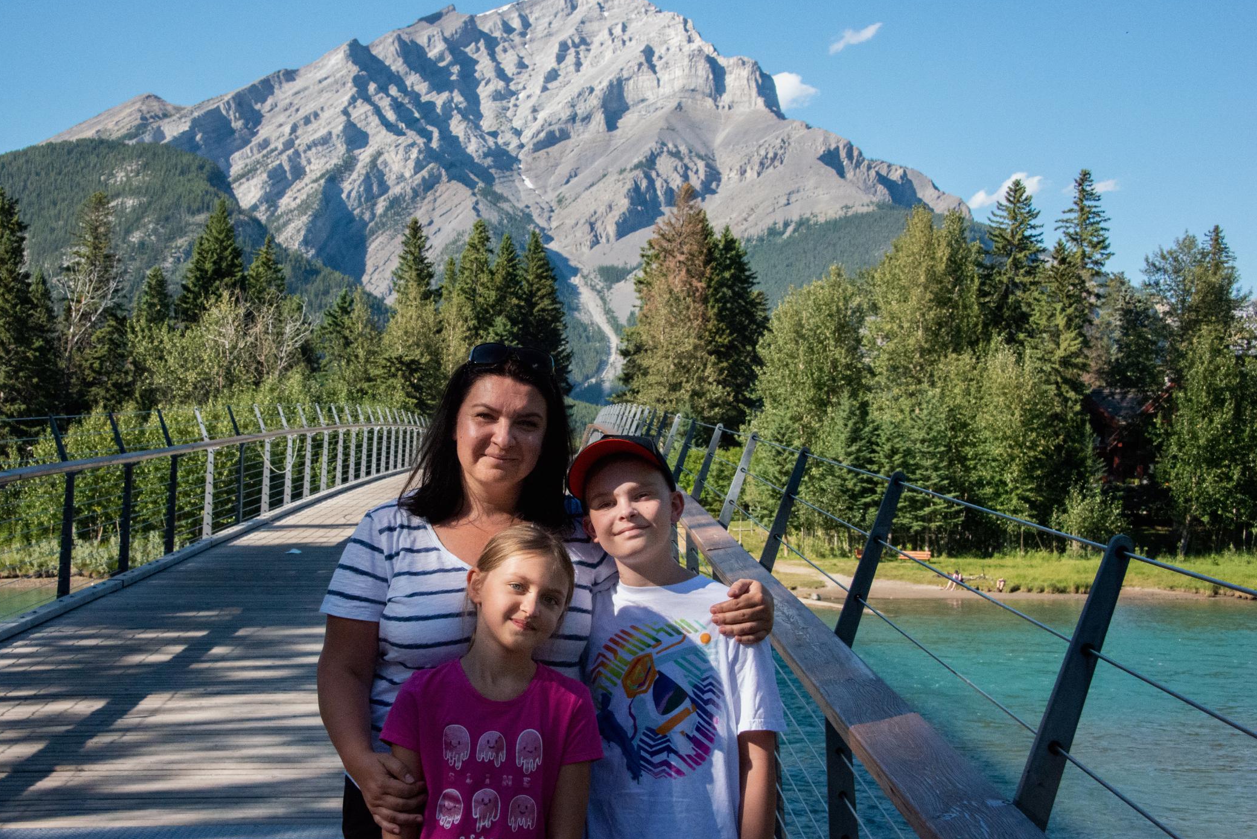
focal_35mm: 59
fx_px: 2061
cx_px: 514
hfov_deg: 33.8
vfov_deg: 23.0
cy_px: 421
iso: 6400
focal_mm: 48
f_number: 16
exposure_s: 1/2000
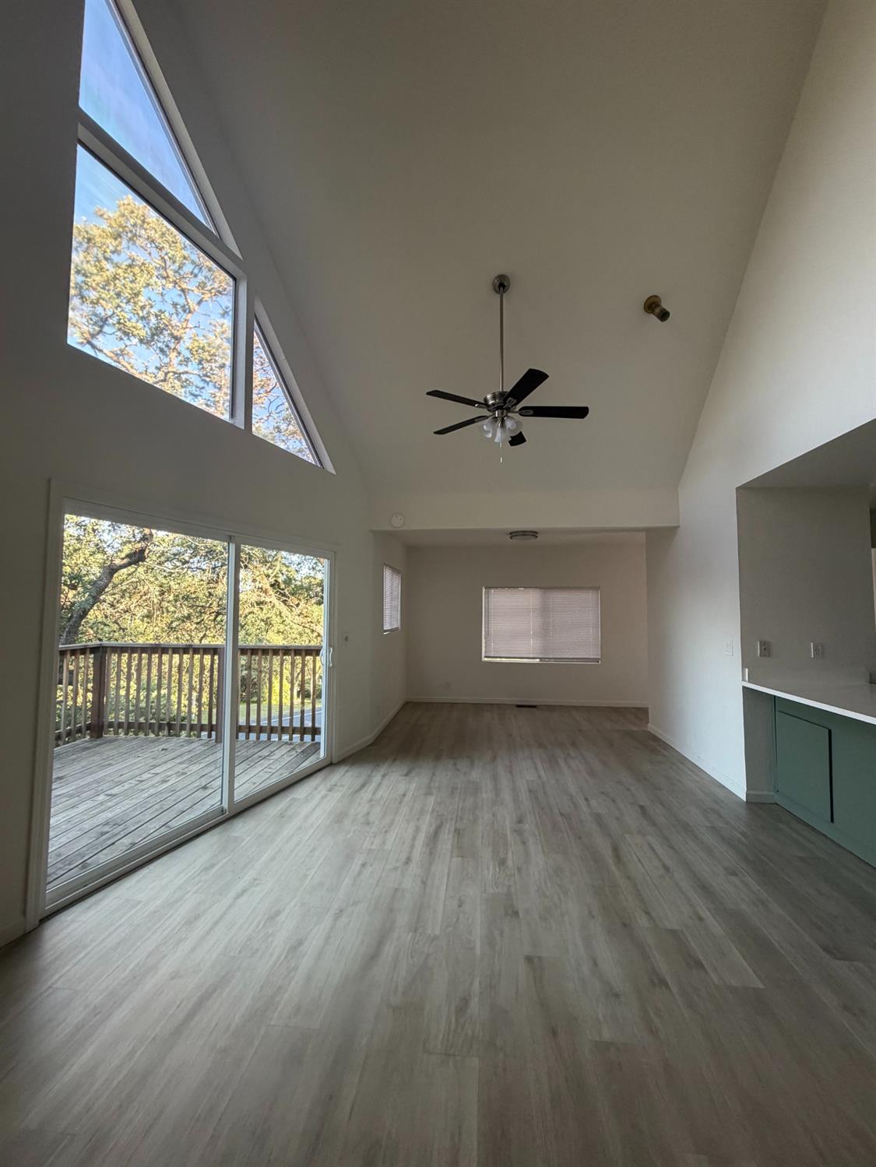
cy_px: 584
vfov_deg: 102.0
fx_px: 472
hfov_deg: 85.7
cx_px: 438
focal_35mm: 14
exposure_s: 1/121
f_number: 2.2
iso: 250
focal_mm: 2.22
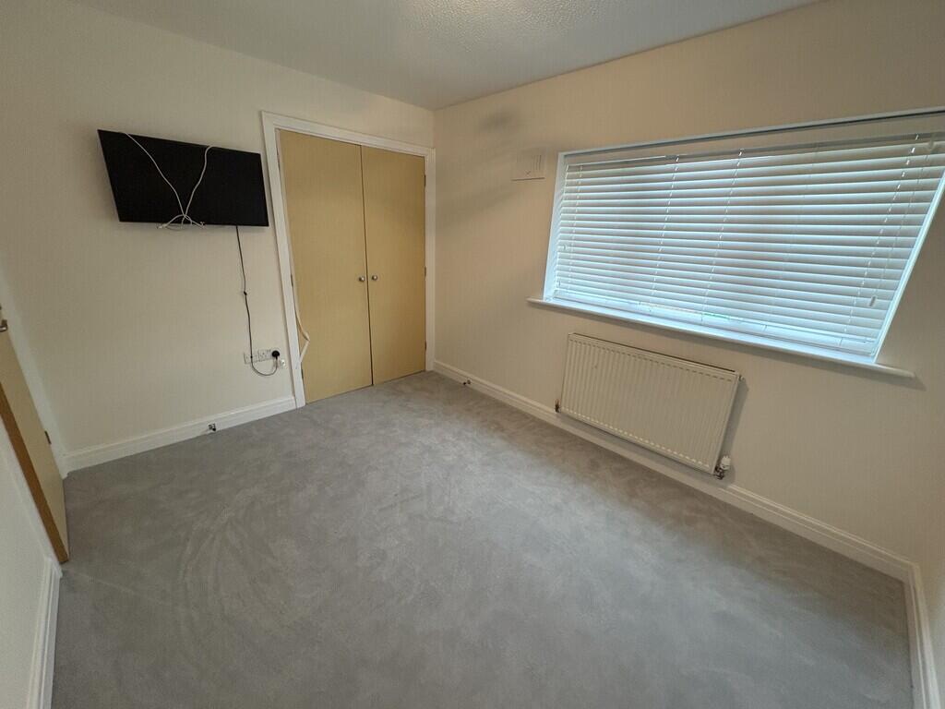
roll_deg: -1.6
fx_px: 382
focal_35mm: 14
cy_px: 354
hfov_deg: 102.1
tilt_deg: -18.5
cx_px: 472
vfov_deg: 85.7
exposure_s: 1/50
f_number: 2.2
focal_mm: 2.22
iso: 320
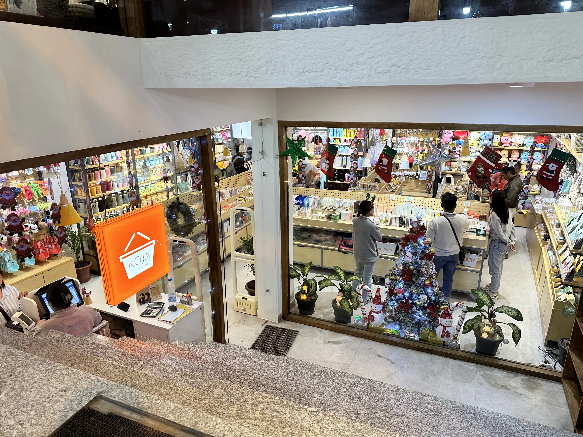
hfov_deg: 71.6
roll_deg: +0.6
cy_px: 218
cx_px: 292
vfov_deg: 56.8
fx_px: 404
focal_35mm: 24
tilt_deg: -17.7
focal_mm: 6.86
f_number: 1.78
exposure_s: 1/100
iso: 160
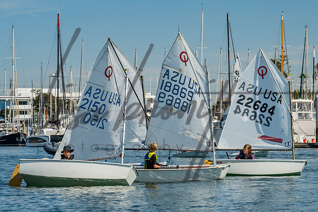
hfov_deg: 10.6
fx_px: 1712
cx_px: 184
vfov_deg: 7.1
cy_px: 99
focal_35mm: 194
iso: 250
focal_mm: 150
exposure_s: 1/320
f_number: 10
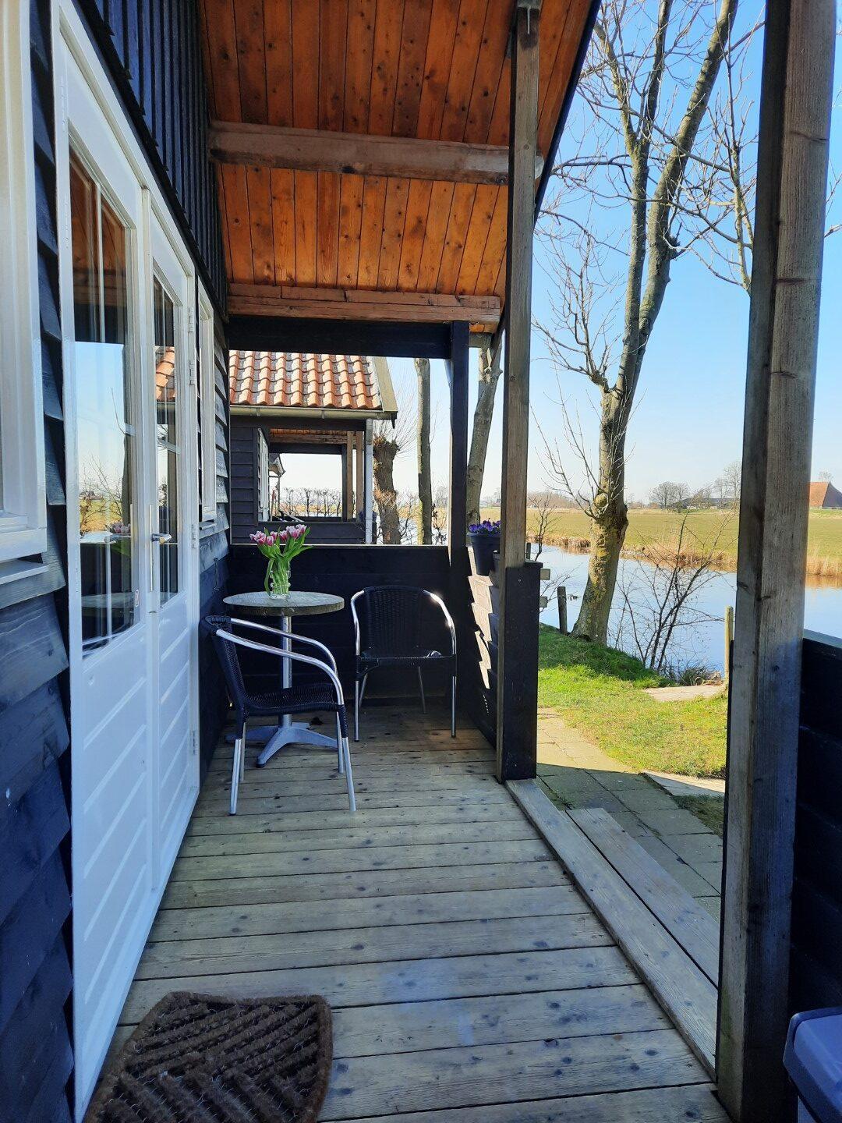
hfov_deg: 54.9
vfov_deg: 69.4
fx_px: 811
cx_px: 421
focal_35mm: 25
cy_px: 562
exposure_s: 1/252
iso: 32
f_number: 2
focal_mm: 4.6
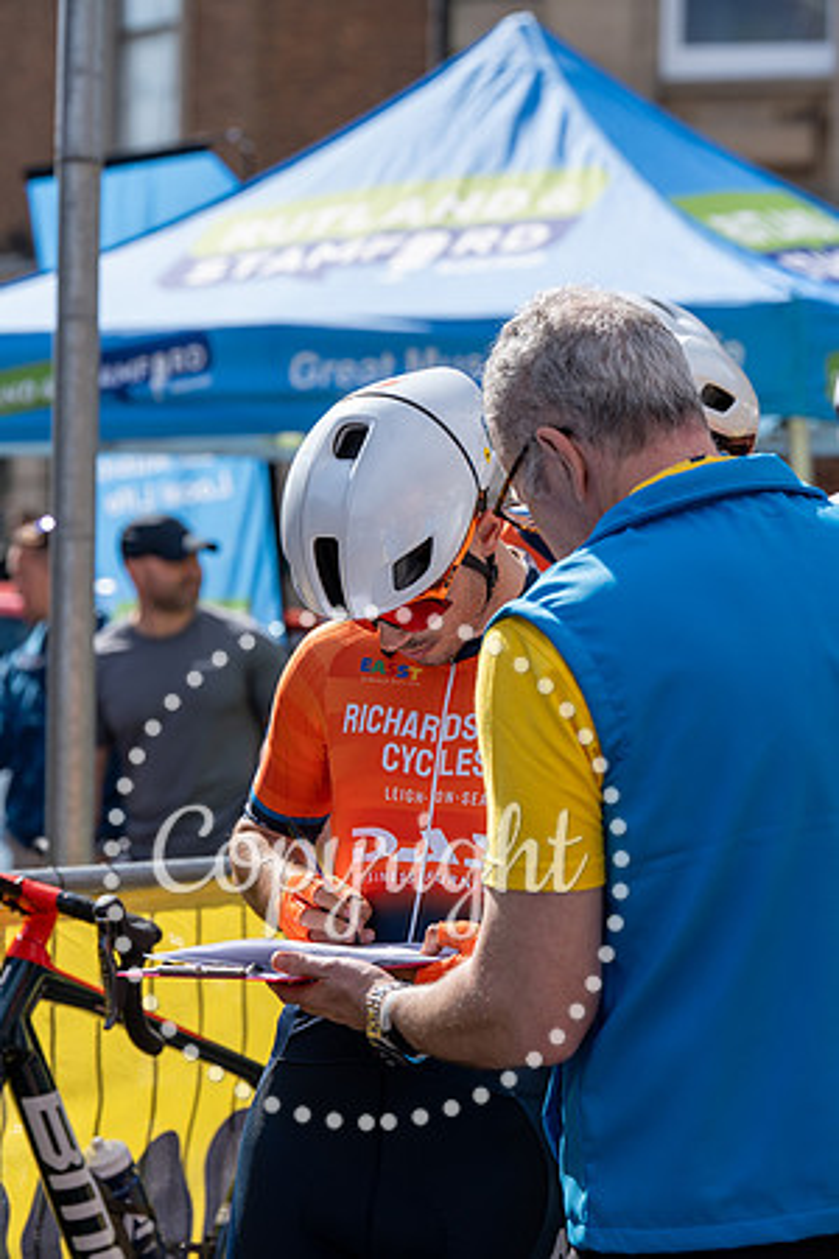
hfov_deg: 11.4
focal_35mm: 120
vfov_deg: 17.1
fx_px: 4195
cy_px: 630
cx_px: 420
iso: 250
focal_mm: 120
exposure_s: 1/1000
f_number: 5.6
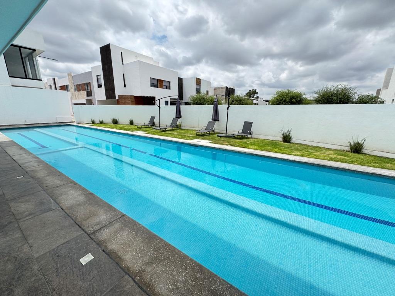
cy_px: 148
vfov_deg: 85.7
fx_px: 160
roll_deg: +0.9
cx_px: 198
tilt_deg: -15.1
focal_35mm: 14
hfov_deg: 102.1
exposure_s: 1/1536
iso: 50
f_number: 2.2
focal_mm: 2.22
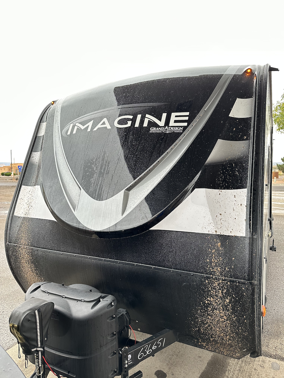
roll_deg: +0.5
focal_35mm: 24
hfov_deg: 56.8
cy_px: 189
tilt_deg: -3.8
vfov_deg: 71.6
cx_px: 142
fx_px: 263
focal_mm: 6.86
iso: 200
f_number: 1.78
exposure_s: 1/121
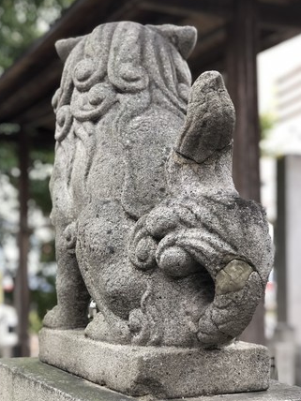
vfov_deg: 32.2
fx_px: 696
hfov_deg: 24.4
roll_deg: +0.7
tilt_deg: +4.1
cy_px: 204
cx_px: 152
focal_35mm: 60
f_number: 2.8
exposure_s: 1/30
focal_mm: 6.6
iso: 40
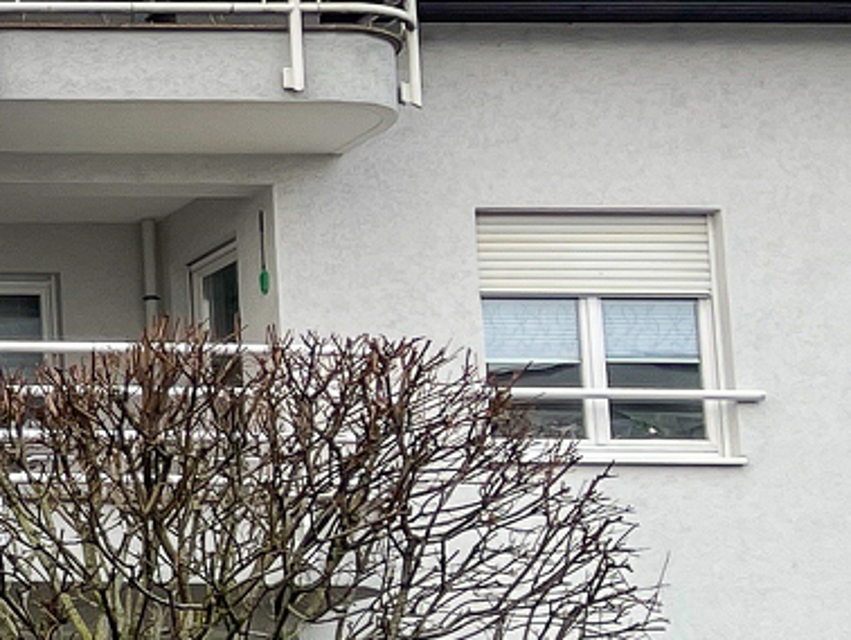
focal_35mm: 132
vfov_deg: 11.2
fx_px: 3247
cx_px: -1135
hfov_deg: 12.2
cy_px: 453
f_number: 1.6
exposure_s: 1/270
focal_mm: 5.1
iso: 32
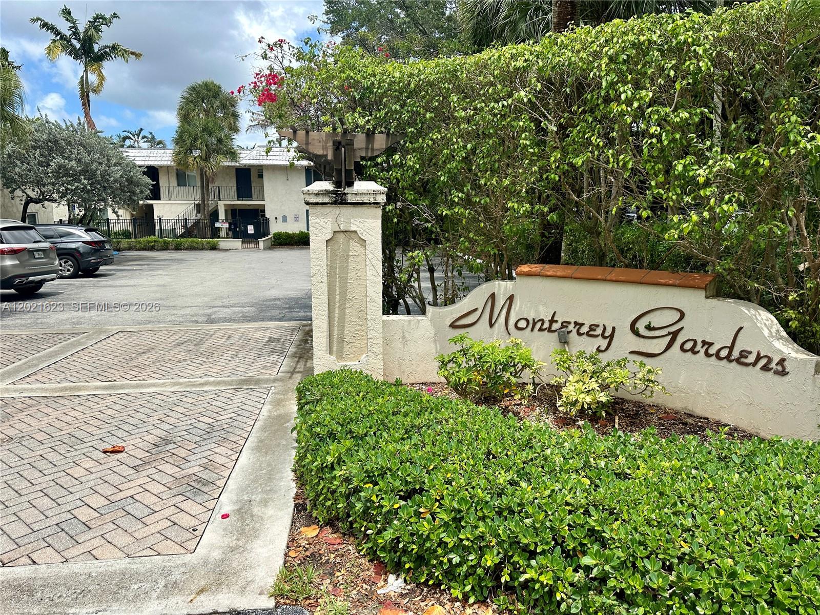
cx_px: 410
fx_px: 569
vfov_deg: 56.8
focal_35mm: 24
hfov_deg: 71.6
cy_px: 308
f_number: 1.78
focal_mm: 6.86
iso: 80
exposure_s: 1/3597
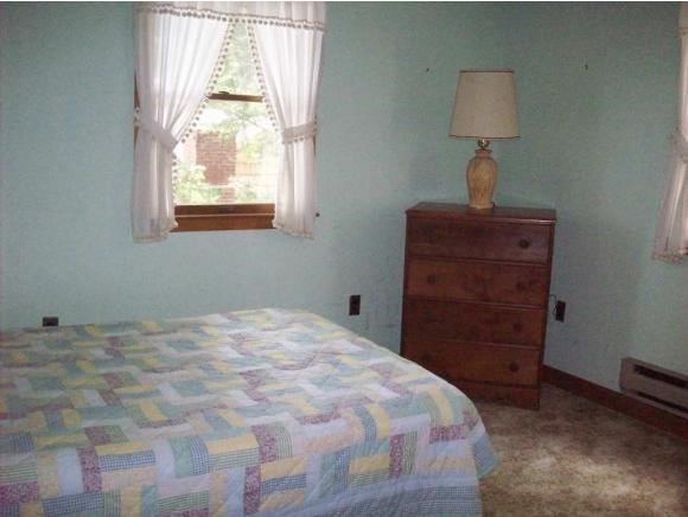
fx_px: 736
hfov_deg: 50.1
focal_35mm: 37
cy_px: 258
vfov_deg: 38.7
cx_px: 344
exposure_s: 1/128
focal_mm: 6.2
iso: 800
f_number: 2.8
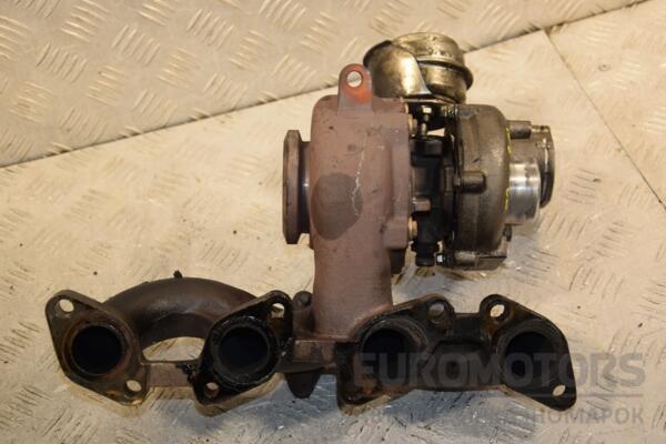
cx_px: 333
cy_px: 222
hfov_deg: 33.4
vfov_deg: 22.6
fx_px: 1110
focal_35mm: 60
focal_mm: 40
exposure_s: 1/200
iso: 800
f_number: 4.8
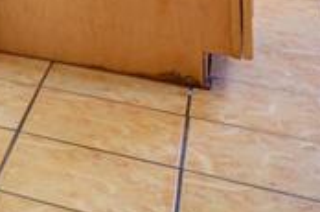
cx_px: -497
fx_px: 940
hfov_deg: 13.1
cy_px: -330
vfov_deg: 10.6
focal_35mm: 106
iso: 200
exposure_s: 1/15
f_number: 5
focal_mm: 12
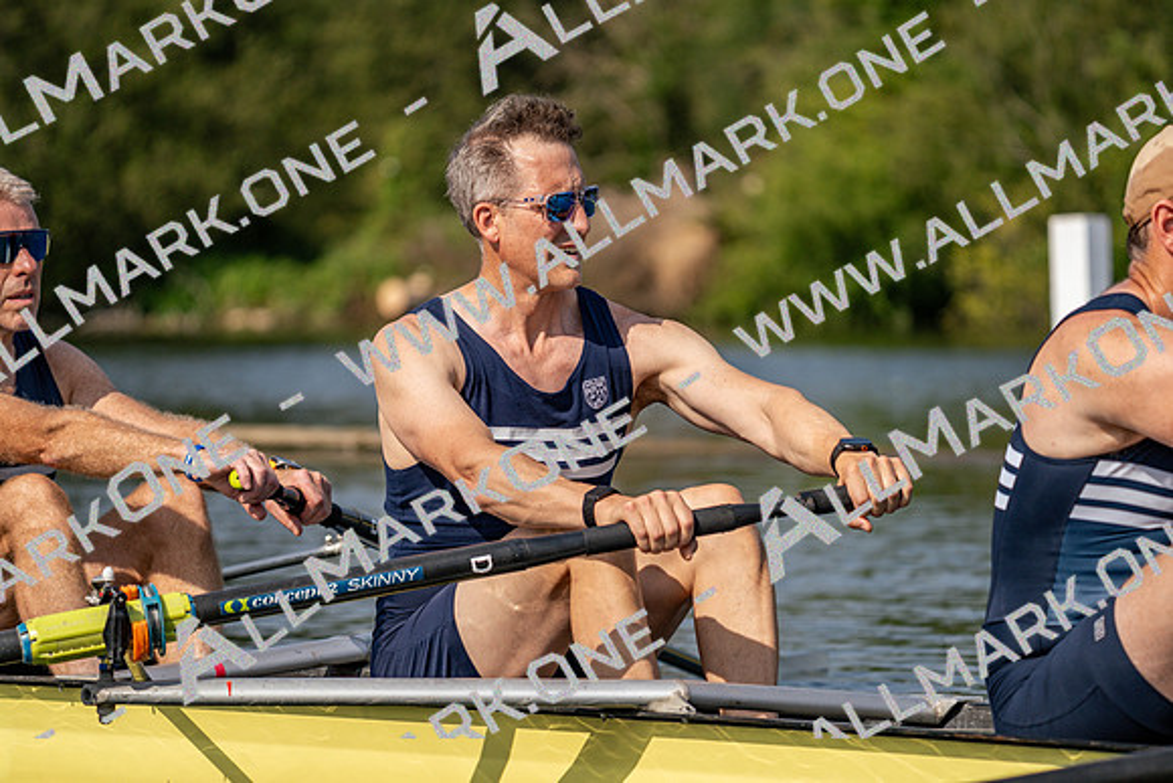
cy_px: 392
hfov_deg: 8.3
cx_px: 586
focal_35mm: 248
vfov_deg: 5.5
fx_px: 8082
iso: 160
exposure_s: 1/1600
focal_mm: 248
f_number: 5.6
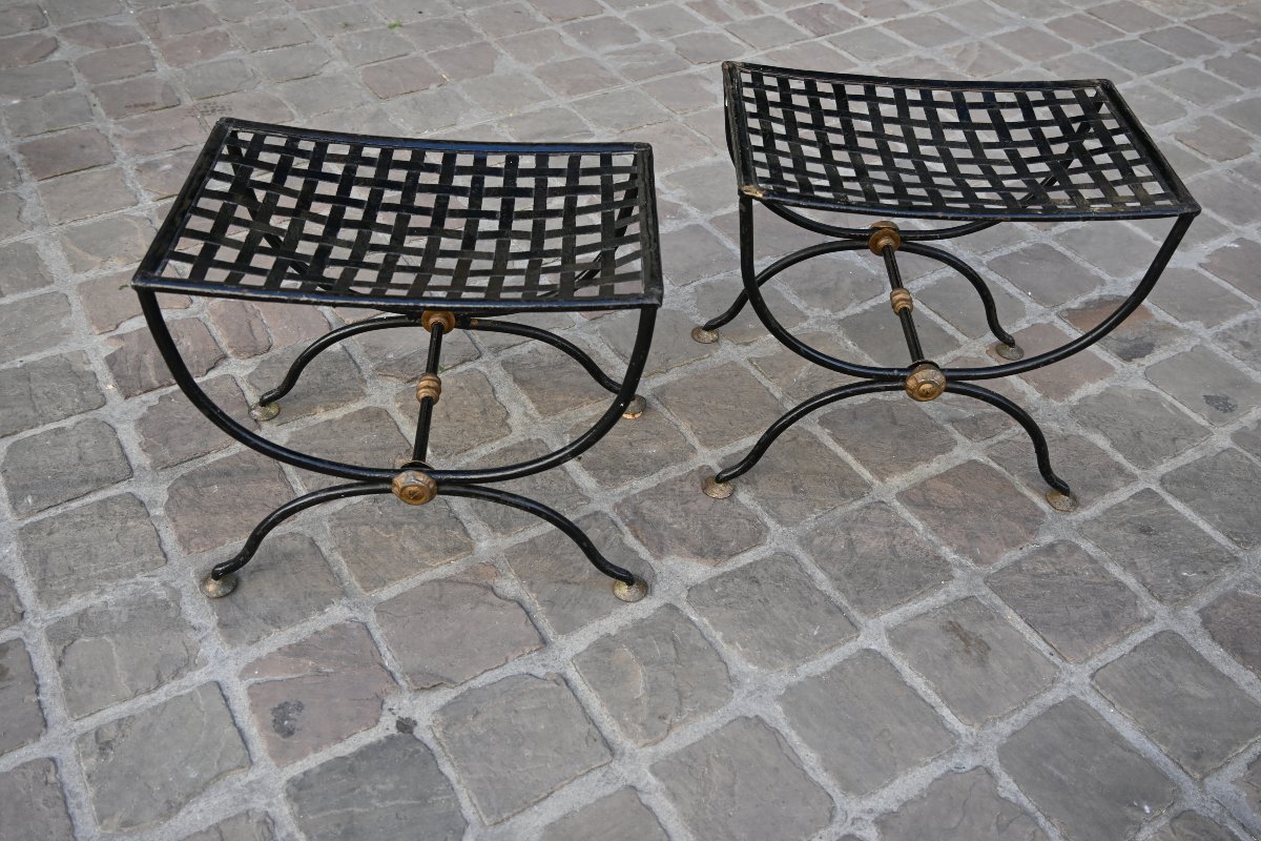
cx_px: 630
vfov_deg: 40.0
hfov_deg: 57.2
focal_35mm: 33
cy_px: 420
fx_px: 1156
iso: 280
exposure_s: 1/250
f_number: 4
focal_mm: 22
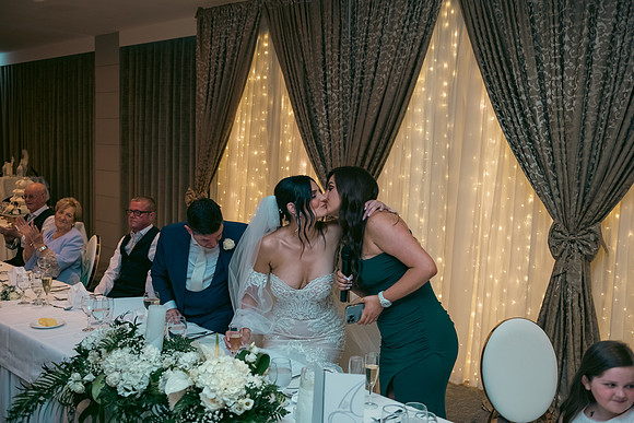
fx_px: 634
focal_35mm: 36
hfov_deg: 53.1
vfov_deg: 36.9
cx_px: 317
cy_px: 212
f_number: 3.5
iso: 800
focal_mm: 36
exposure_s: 1/160
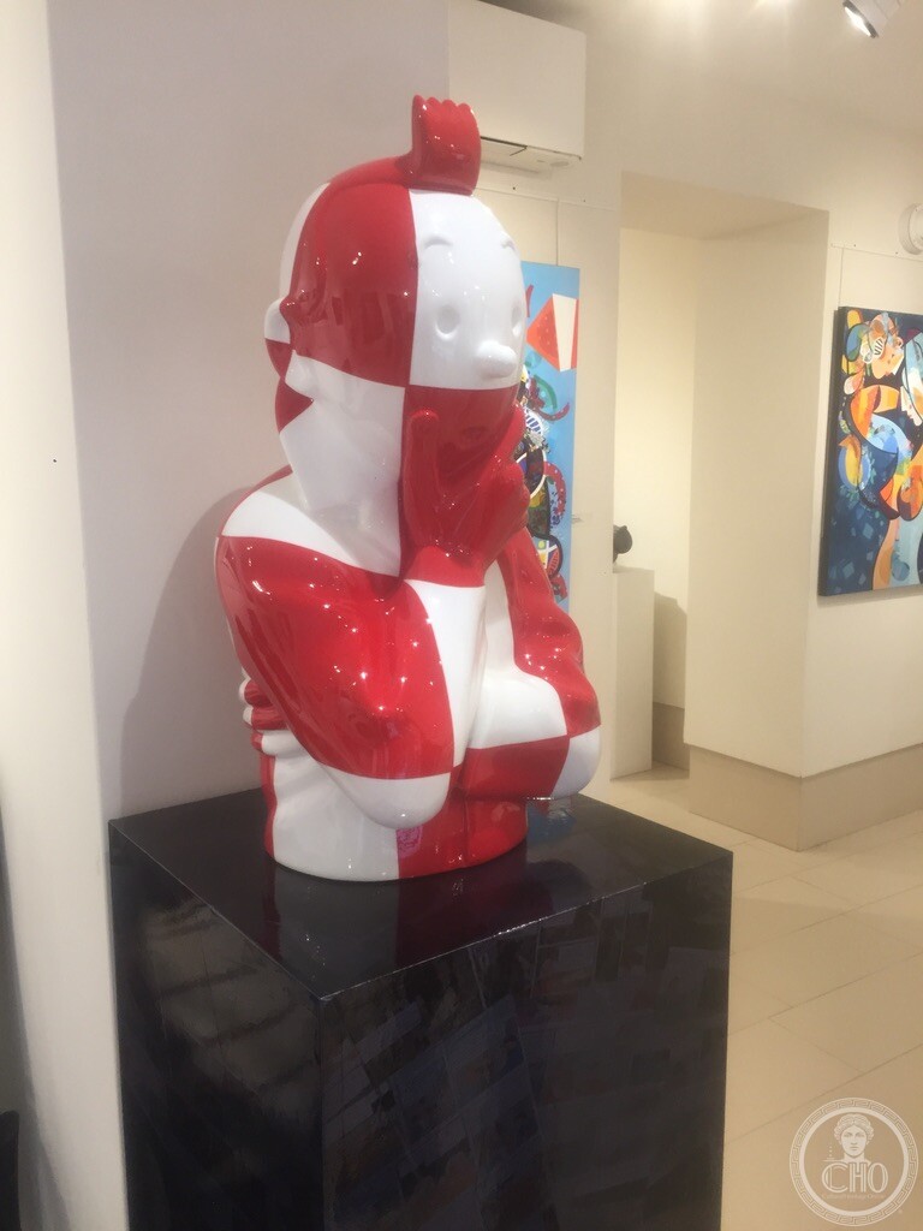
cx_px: 462
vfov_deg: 61.7
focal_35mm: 29
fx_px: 1031
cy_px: 616
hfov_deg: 48.2
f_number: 2.2
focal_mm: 4.15
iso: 50
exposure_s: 1/33
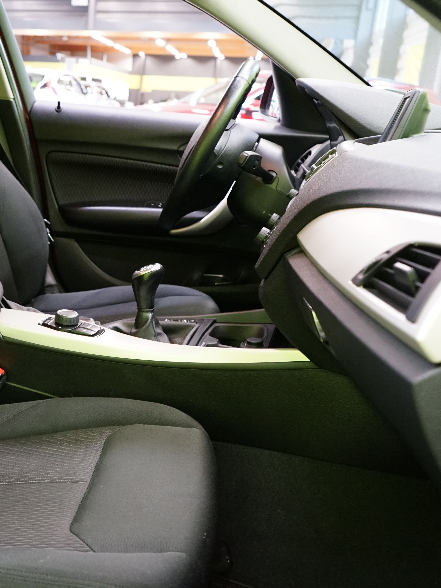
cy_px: 294
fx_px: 713
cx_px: 4
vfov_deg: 44.8
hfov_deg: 31.8
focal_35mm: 42
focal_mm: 29
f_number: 5
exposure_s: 1/20
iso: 3200
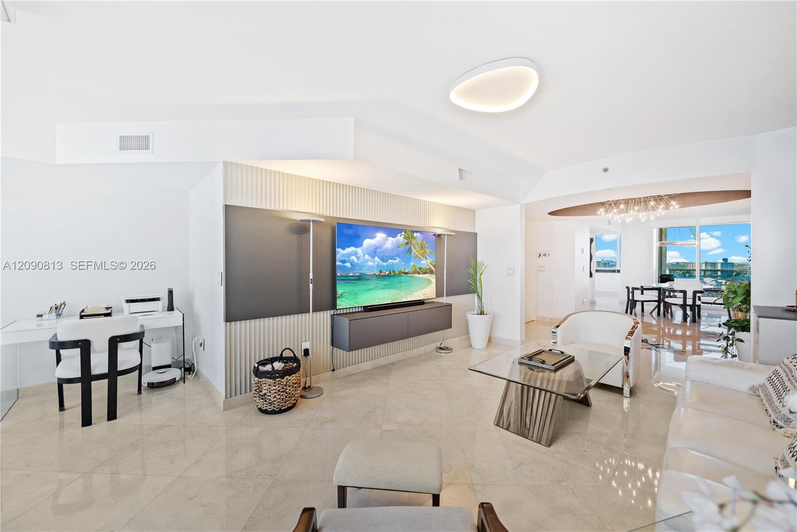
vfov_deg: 81.2
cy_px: 266
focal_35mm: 14
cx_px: 398
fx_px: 310
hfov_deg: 104.2
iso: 200
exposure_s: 1/13
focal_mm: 14
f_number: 2.8
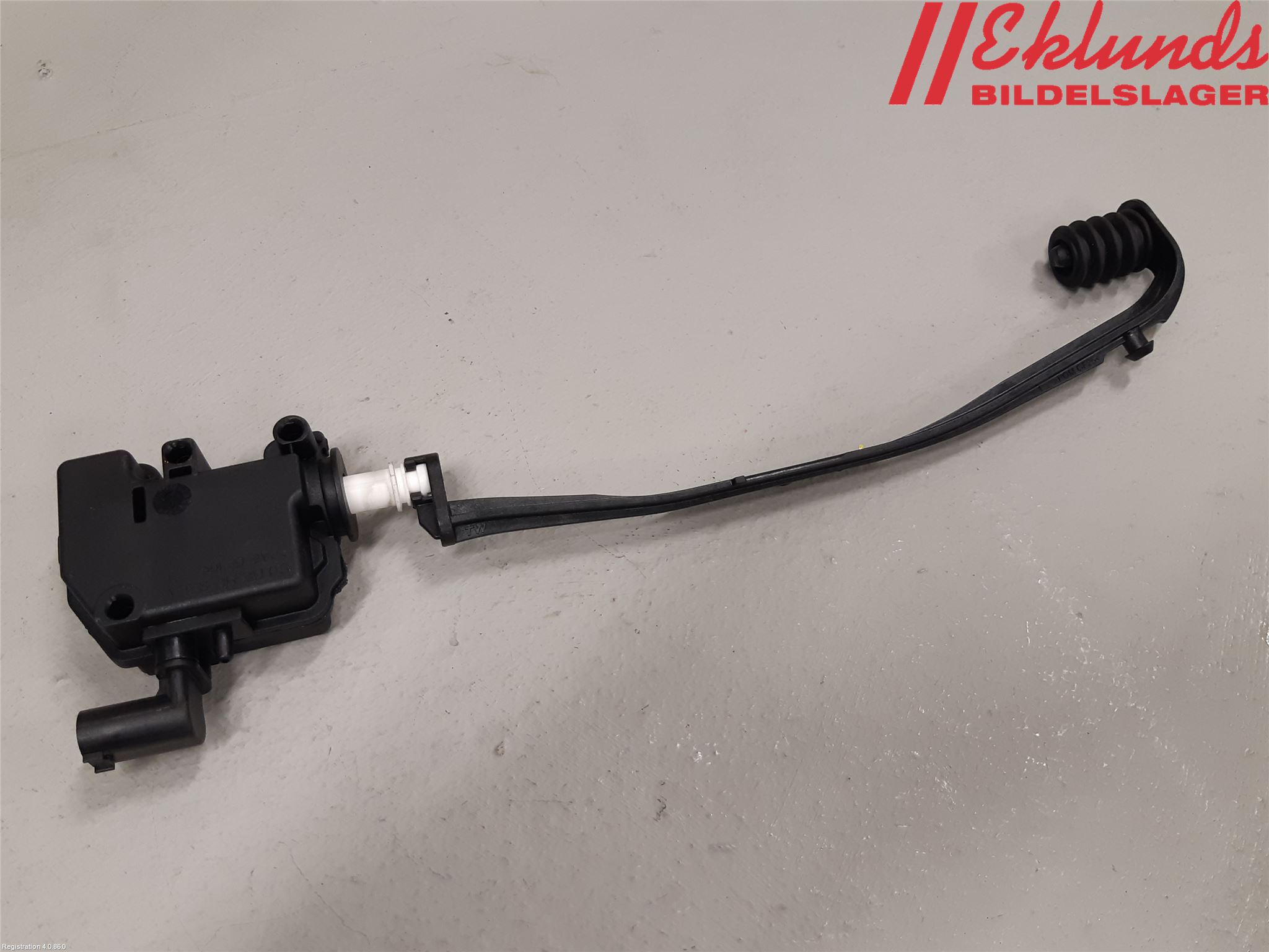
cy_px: 476
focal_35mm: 26
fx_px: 953
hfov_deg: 67.3
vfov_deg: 53.1
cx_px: 634
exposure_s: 1/50
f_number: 1.7
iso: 100
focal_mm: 3.93
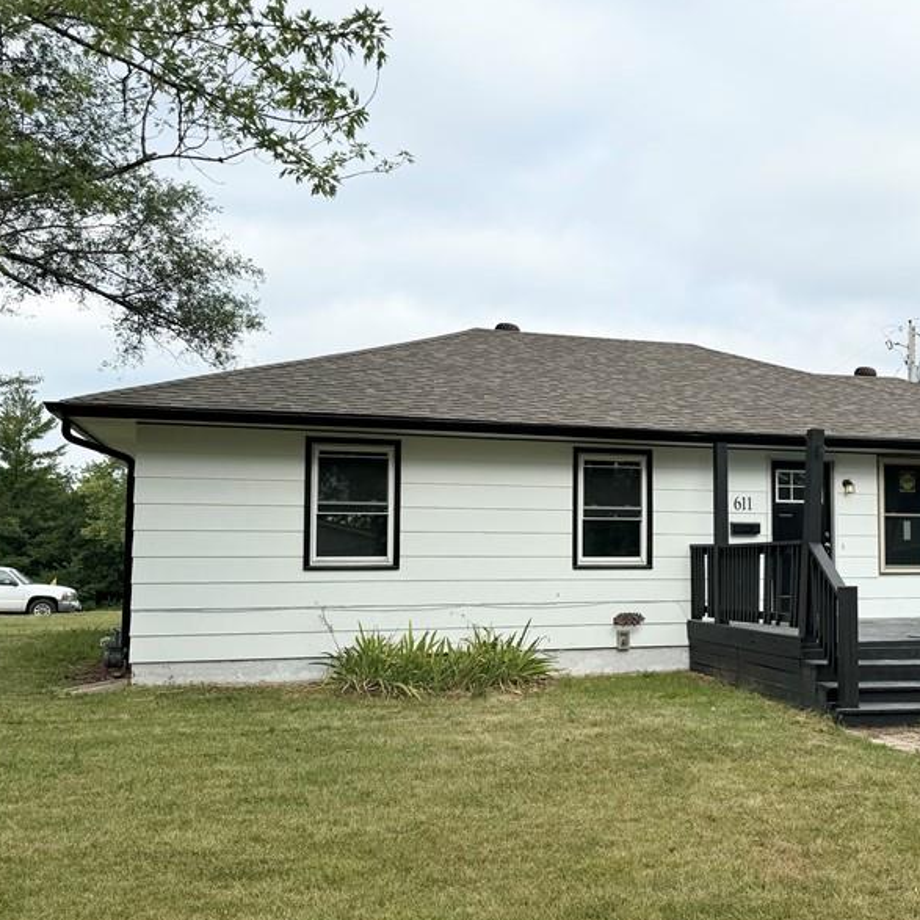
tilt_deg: +2.7
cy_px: 492
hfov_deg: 43.5
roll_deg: -0.2
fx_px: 1113
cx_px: 685
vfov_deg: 44.9
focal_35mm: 37
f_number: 1.78
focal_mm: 6.76
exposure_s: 1/3802
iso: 80
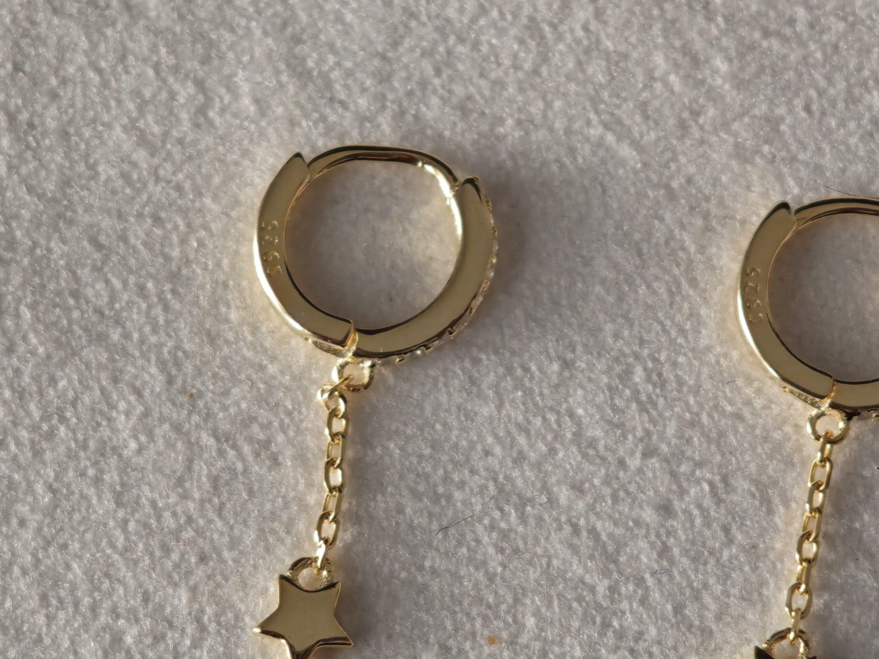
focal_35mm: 140
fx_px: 3555
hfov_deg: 14.1
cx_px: 440
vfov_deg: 10.6
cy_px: 330
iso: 2366
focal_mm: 10.55
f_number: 2.68
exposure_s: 1/30
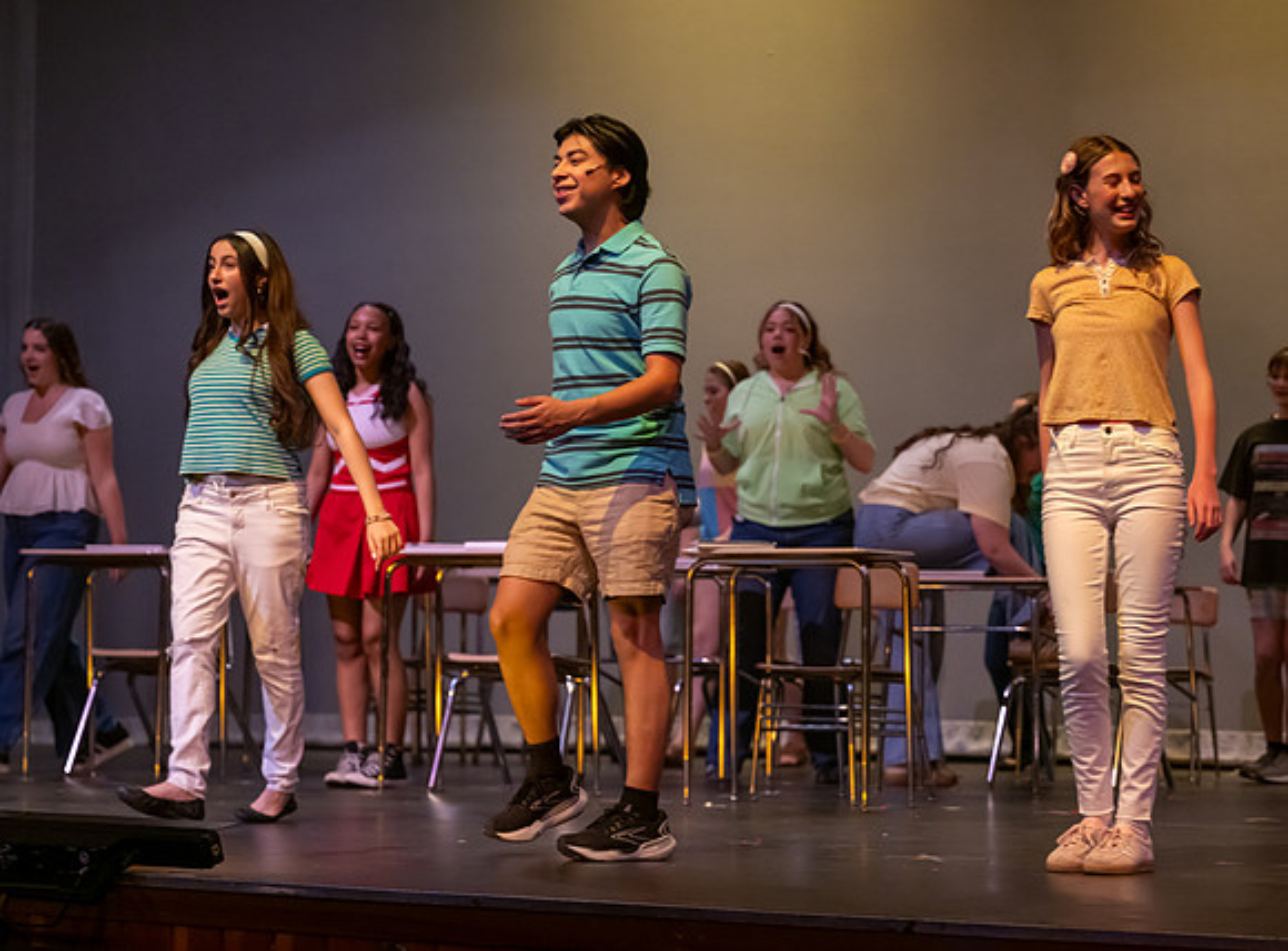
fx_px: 3438
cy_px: 451
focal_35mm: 93
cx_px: 502
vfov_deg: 15.7
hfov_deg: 21.2
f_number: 2.8
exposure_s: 1/640
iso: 2200
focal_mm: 72
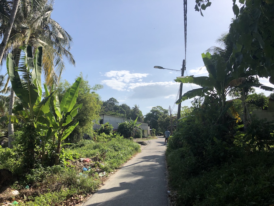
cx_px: 137
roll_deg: +1.6
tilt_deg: +7.2
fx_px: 222
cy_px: 103
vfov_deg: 49.7
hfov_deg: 63.4
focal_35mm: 28
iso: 25
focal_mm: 3.99
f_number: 1.8
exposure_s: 1/3690
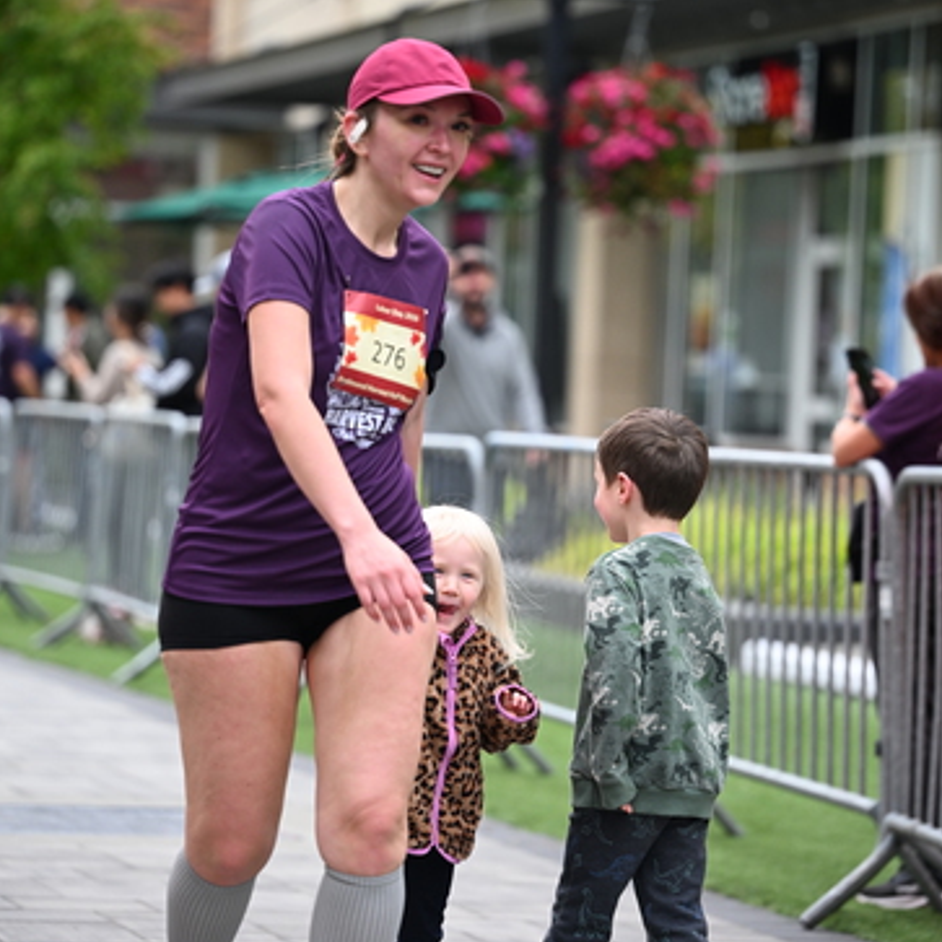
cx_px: 468
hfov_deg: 10.9
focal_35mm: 161
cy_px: 420
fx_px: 4957
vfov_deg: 10.9
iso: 640
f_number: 2.8
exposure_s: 1/2500
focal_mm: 125
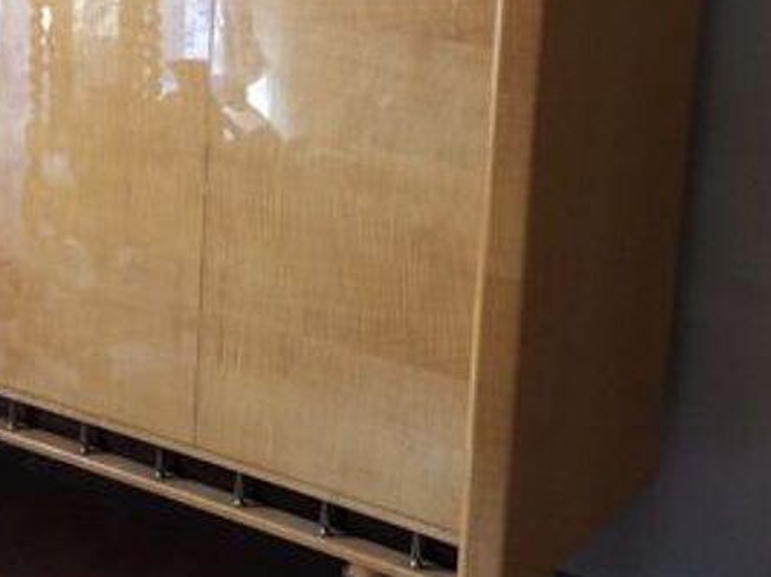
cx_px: 278
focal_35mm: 72
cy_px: 102
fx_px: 1602
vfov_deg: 20.1
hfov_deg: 27.0
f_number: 2.4
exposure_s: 1/25
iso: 80
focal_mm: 3.3
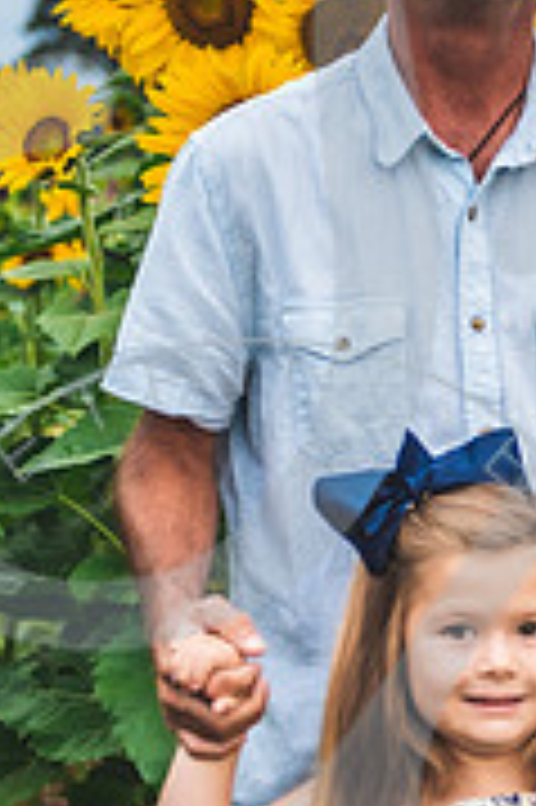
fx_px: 2819
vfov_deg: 16.3
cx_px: 464
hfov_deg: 10.8
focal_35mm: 126
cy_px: 414
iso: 200
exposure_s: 1/250
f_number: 2.8
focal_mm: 50
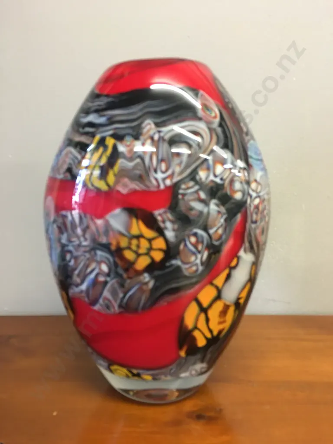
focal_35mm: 29
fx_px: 372
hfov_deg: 48.2
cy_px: 222
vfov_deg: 61.7
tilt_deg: -7.9
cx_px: 166
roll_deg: +0.7
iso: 100
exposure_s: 1/17
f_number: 2.2
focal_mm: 4.15
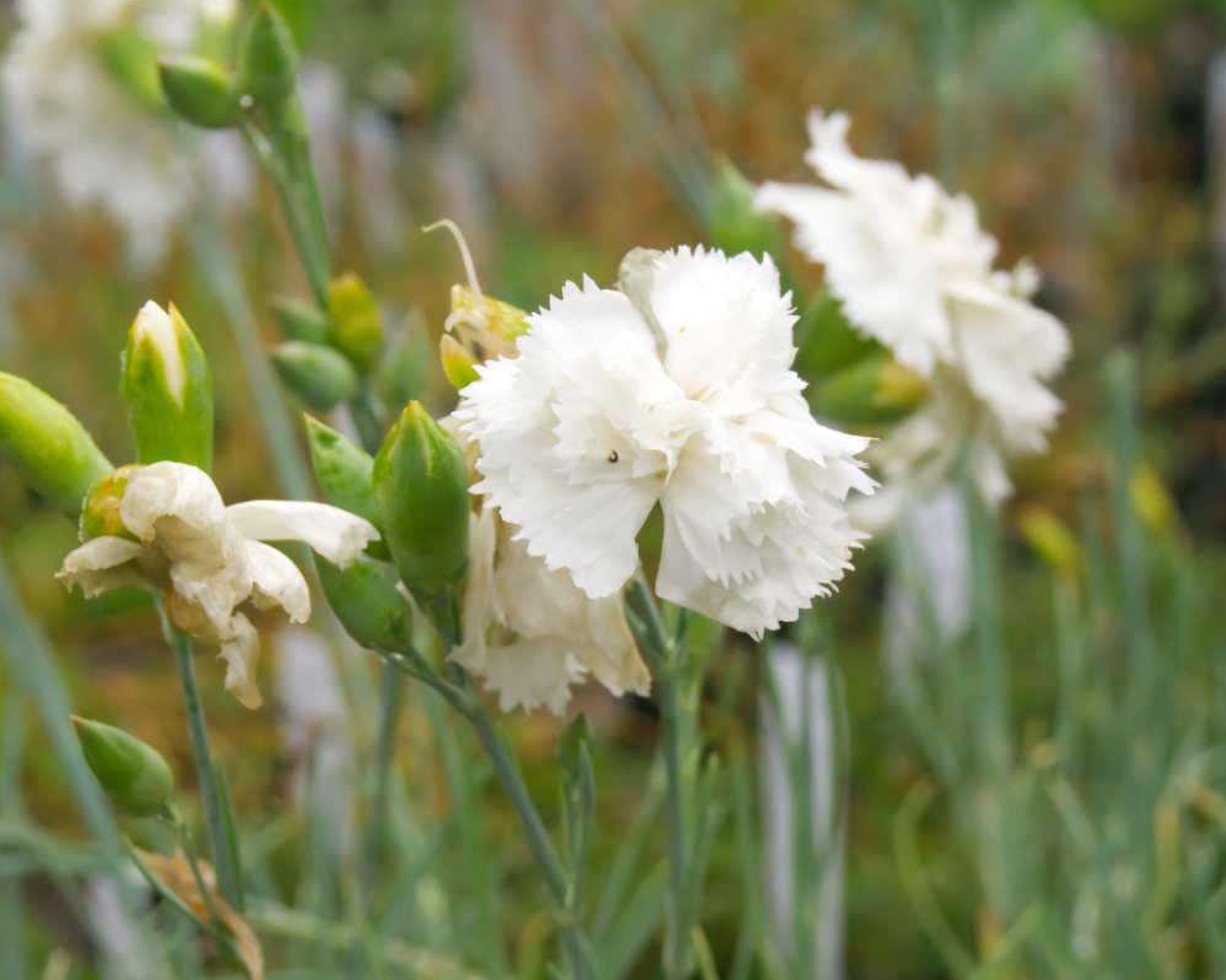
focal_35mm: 94
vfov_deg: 16.4
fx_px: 3394
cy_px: 489
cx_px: 621
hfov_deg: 20.5
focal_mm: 55
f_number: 10
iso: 2000
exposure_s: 1/320
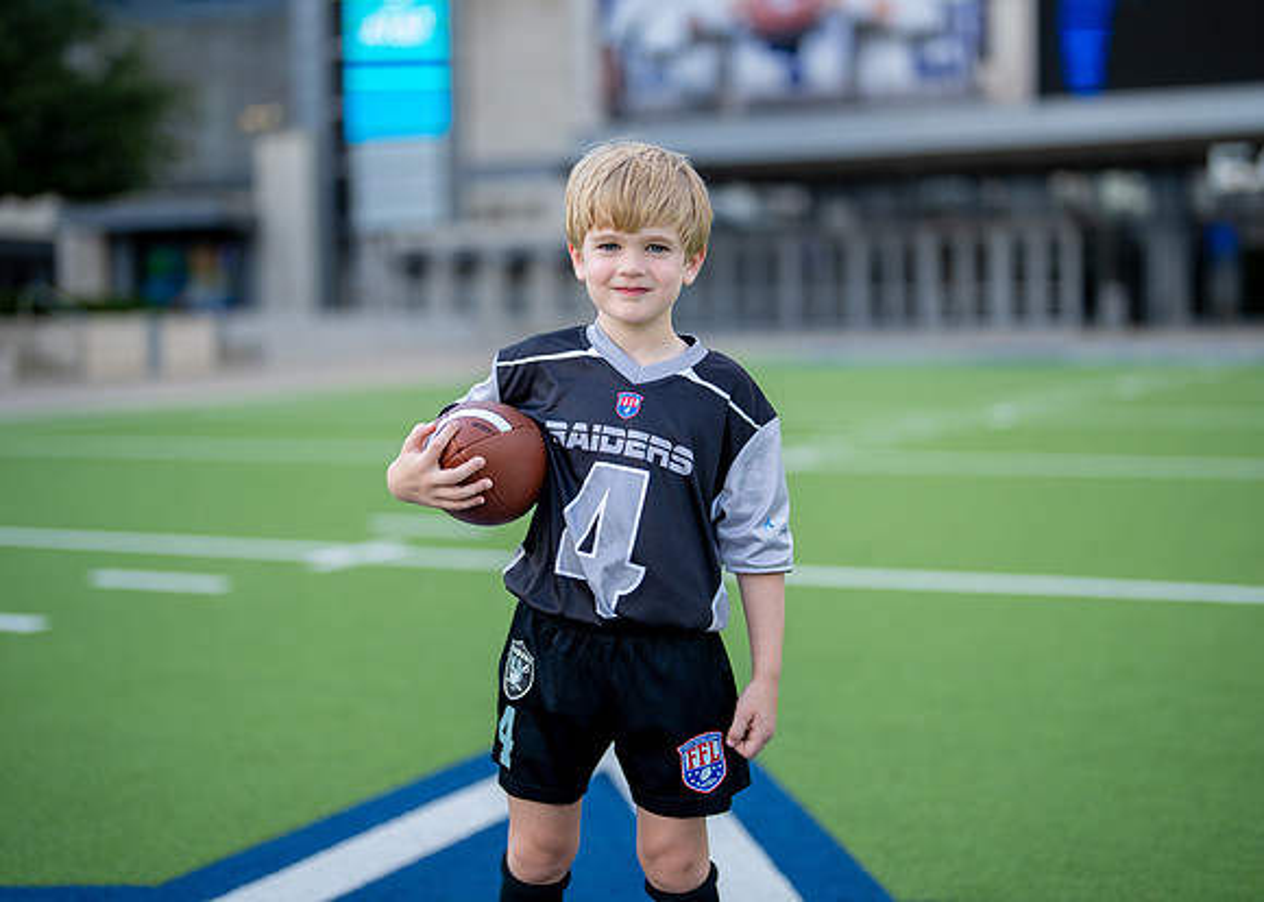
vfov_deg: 25.5
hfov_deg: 35.1
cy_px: 434
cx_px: 663
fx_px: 1995
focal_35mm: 56
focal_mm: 50
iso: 100
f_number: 1.2
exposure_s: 1/2000
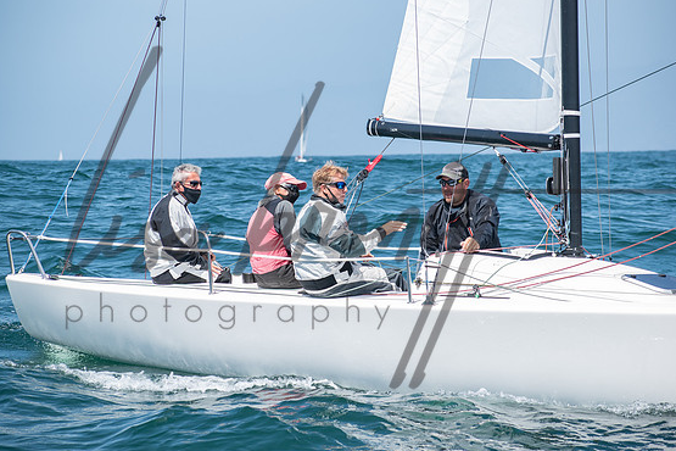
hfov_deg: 11.3
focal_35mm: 182
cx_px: 336
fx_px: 3417
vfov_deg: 7.5
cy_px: 220
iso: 200
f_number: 6.3
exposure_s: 1/640
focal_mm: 116
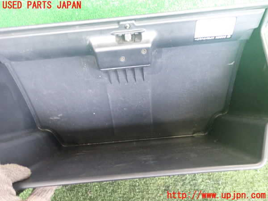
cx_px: 134
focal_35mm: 30
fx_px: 232
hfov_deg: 60.0
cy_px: 100
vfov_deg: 46.8
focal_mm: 5.4
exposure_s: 1/30
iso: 640
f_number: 2.3
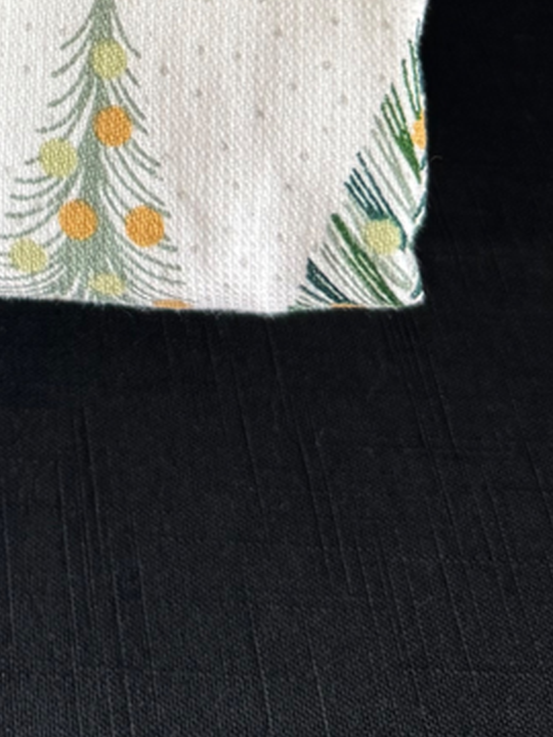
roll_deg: -2.2
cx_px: -104
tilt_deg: -38.4
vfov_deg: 21.4
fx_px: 1704
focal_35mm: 80
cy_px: -291
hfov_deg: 17.6
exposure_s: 1/86
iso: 200
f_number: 1.78
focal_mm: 6.76
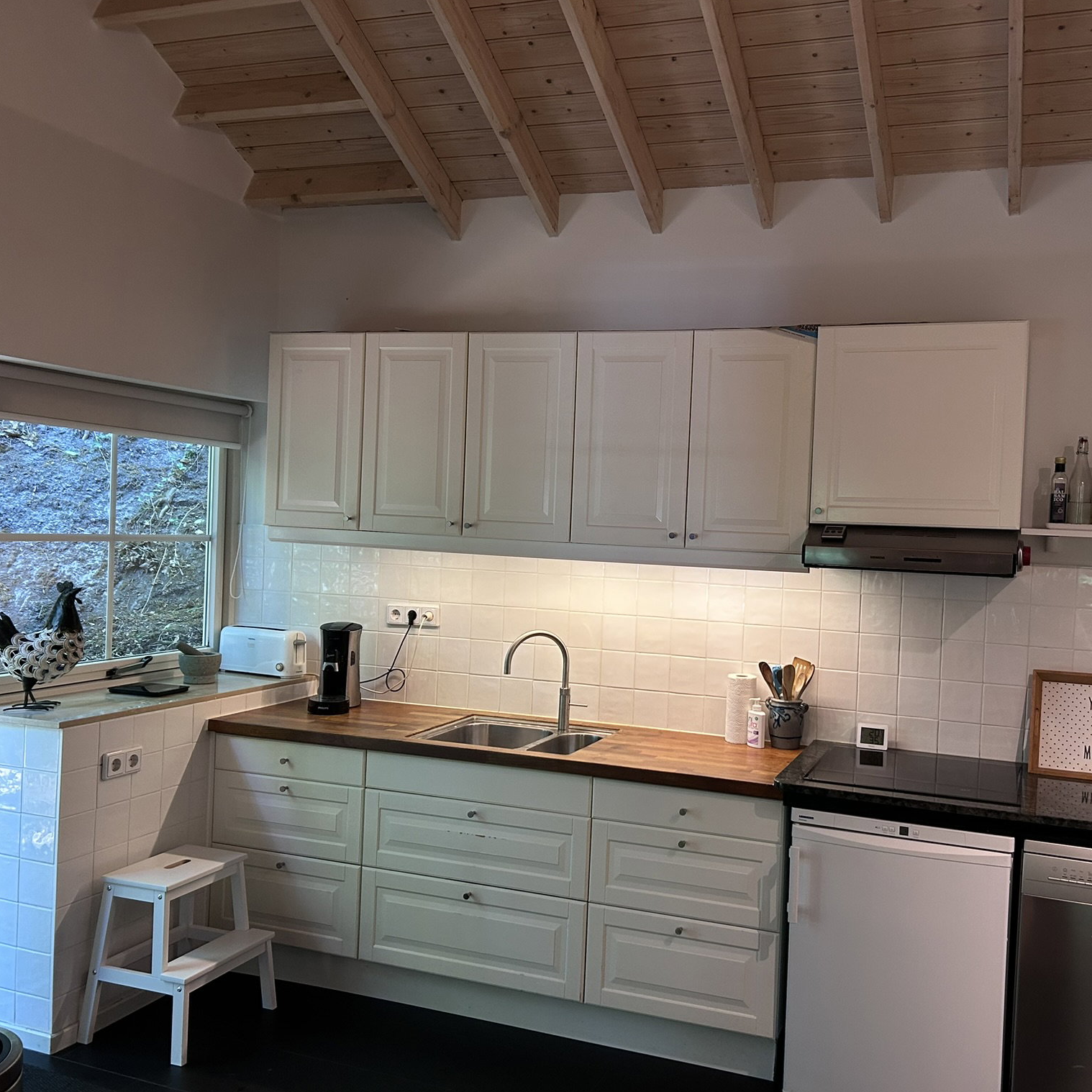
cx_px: 652
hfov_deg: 52.2
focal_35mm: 31
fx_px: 1106
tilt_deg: -1.0
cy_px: 543
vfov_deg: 52.5
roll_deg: -2.5
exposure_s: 1/44
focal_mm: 5.7
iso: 160
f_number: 1.5
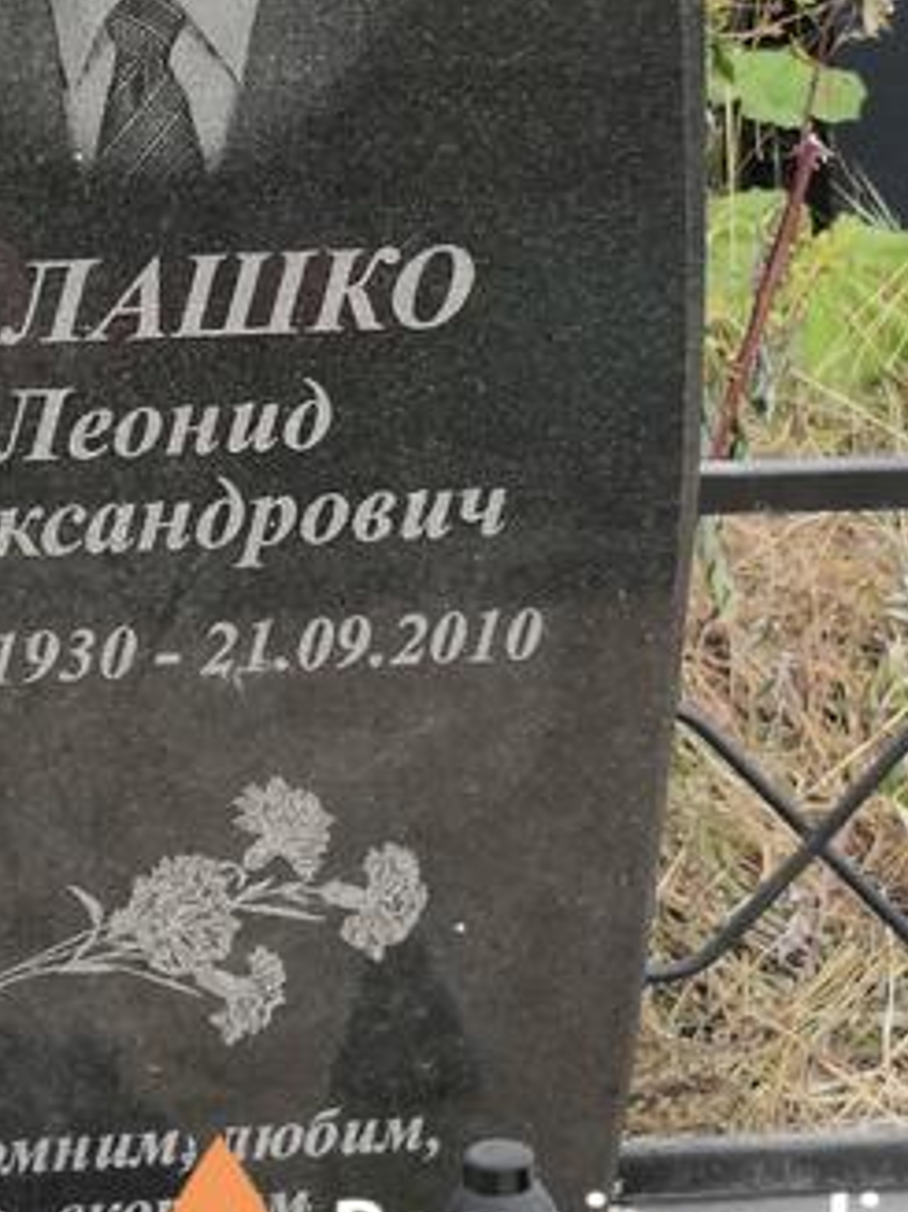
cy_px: 248
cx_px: 170
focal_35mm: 123
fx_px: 4305
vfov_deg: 15.9
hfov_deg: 12.0
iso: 50
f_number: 1.6
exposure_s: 1/796
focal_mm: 3.95
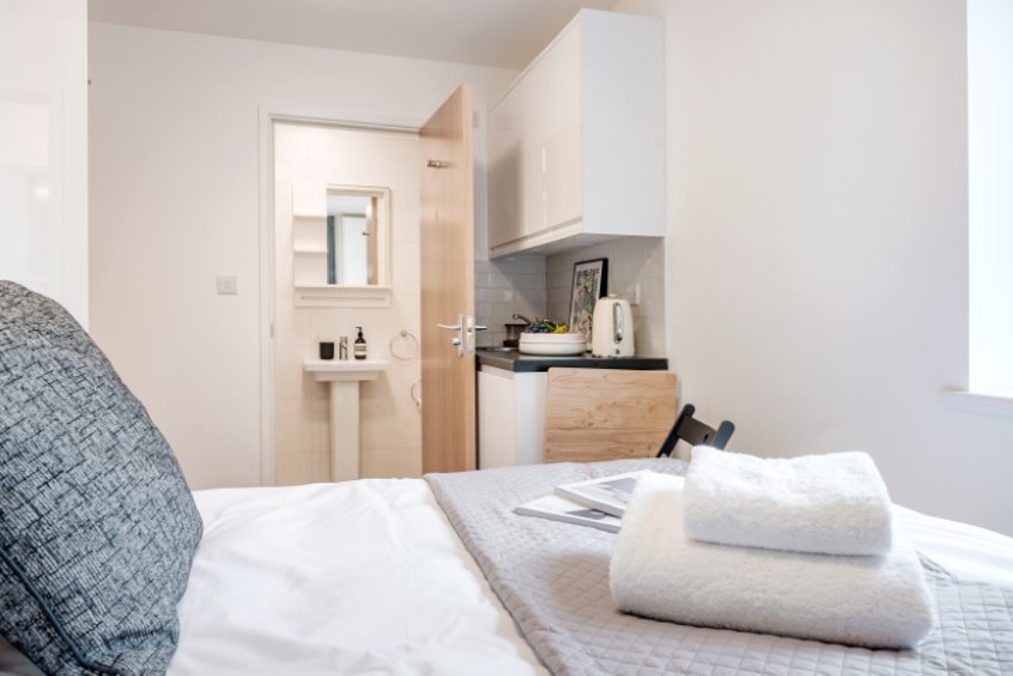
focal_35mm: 24
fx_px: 676
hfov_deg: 73.7
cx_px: 506
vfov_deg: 53.2
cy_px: 338
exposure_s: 1/6
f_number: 8
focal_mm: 24
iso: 400
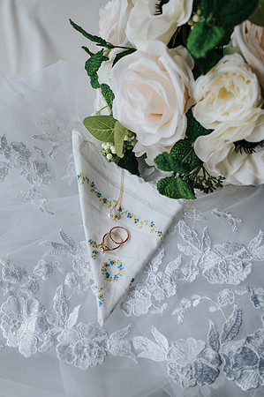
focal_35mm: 35
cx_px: 132
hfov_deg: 37.8
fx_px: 386
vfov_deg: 54.5
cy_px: 198
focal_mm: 35
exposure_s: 1/250
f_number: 4.5
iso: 220
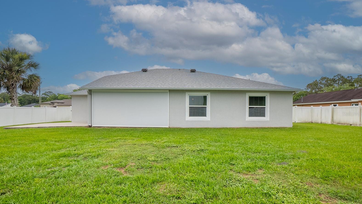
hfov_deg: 99.4
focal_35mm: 16
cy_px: 114
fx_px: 154
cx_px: 180
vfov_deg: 66.9
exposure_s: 1/800
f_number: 13
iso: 500
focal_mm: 10
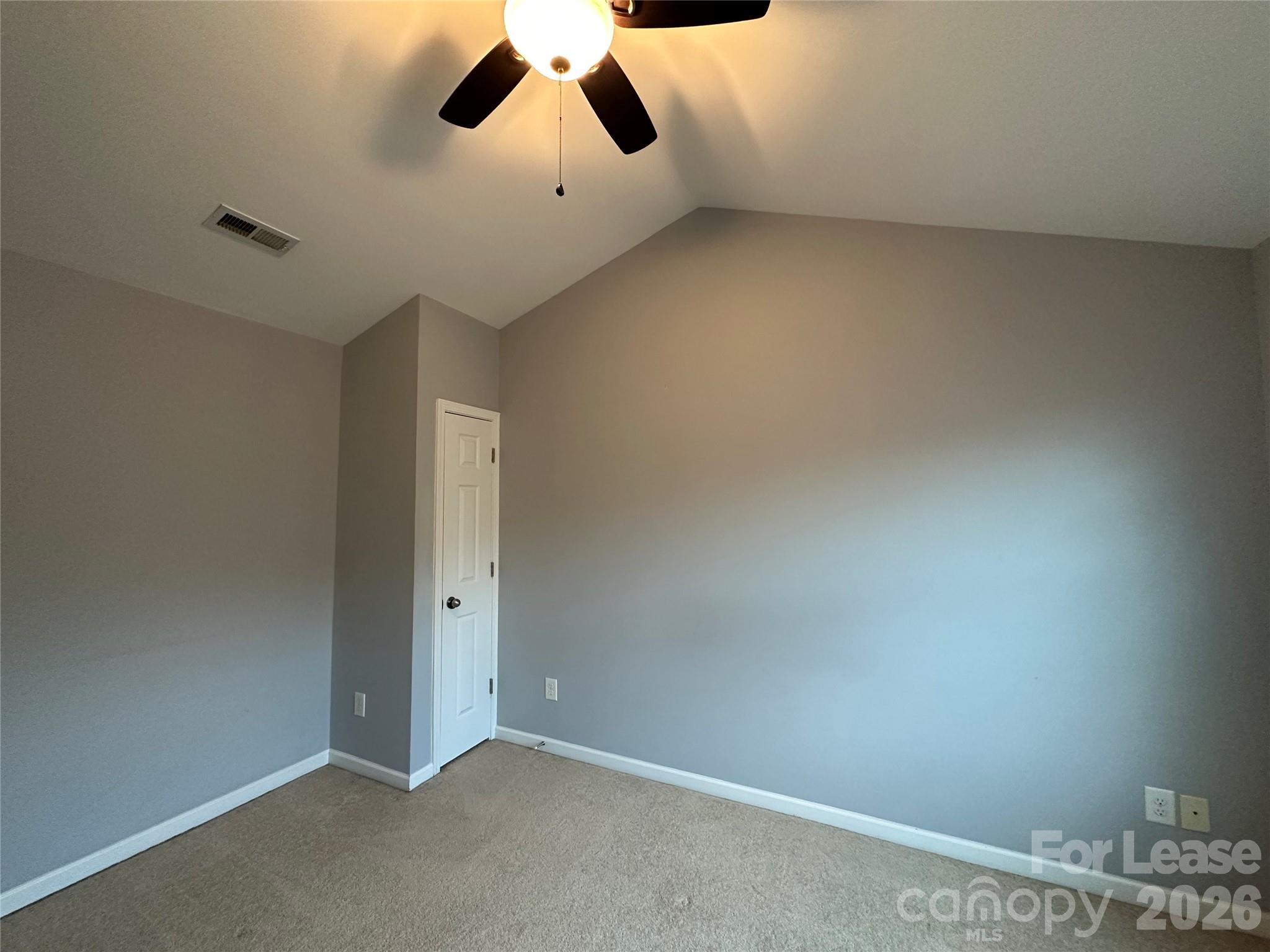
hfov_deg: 102.1
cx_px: 635
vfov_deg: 85.7
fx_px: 514
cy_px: 476
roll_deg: +0.3
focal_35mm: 14
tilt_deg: +2.7
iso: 400
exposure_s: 1/60
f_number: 2.2
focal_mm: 2.22
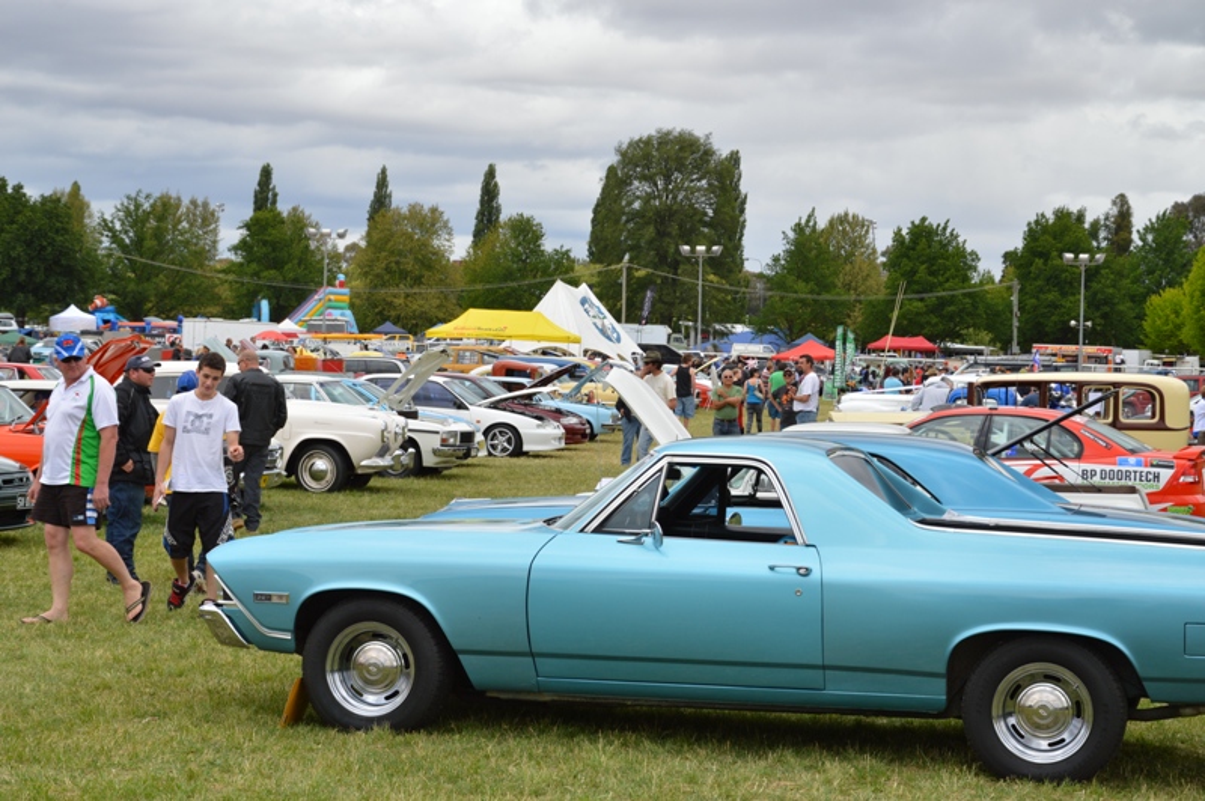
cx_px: 602
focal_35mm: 75
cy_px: 400
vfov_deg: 18.2
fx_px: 2508
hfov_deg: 27.0
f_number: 9
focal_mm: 50
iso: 100
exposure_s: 1/320
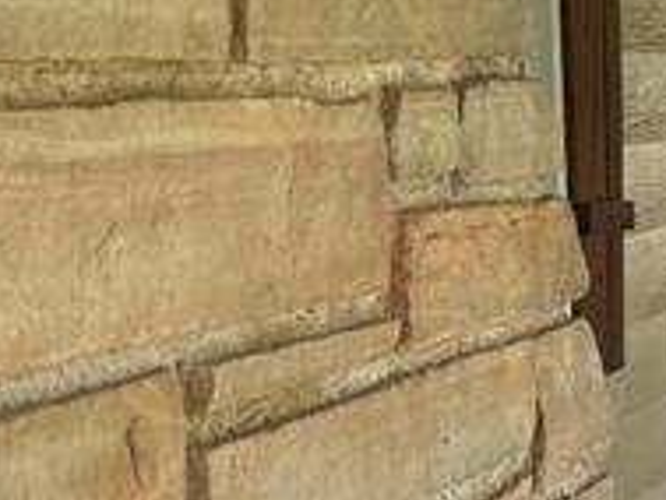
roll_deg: -0.6
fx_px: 2503
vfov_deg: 11.3
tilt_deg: -8.2
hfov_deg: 14.1
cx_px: 1029
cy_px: 447
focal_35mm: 130
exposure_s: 1/1174
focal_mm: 6.76
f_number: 1.78
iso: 100
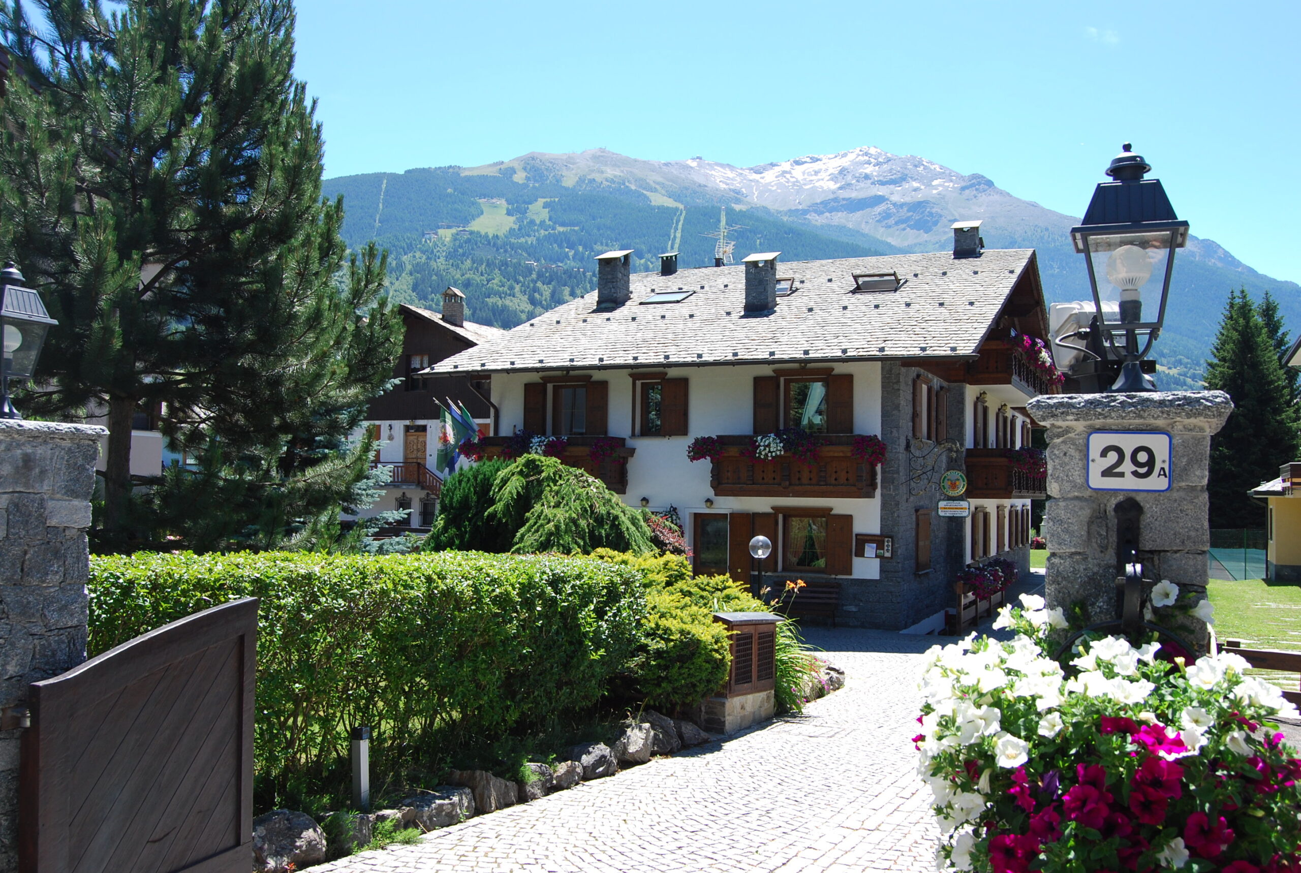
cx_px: 650
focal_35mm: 30
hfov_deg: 61.8
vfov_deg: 43.8
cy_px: 436
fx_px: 1086
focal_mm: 20
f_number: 8
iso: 200
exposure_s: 1/250
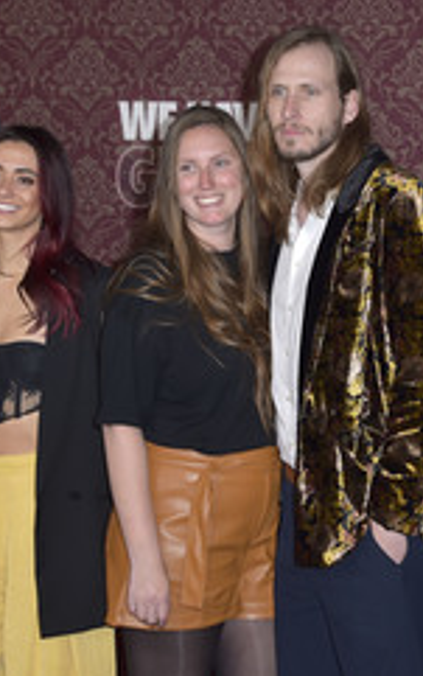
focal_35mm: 95
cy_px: 373
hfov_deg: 13.8
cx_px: 294
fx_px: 1749
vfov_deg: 21.8
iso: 400
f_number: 6.3
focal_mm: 50
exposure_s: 1/250
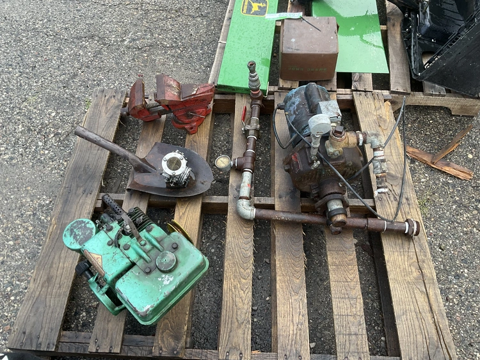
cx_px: 240
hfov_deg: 61.6
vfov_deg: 48.3
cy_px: 180
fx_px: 402
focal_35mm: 29
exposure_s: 1/122
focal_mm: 3
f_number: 1.8
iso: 20
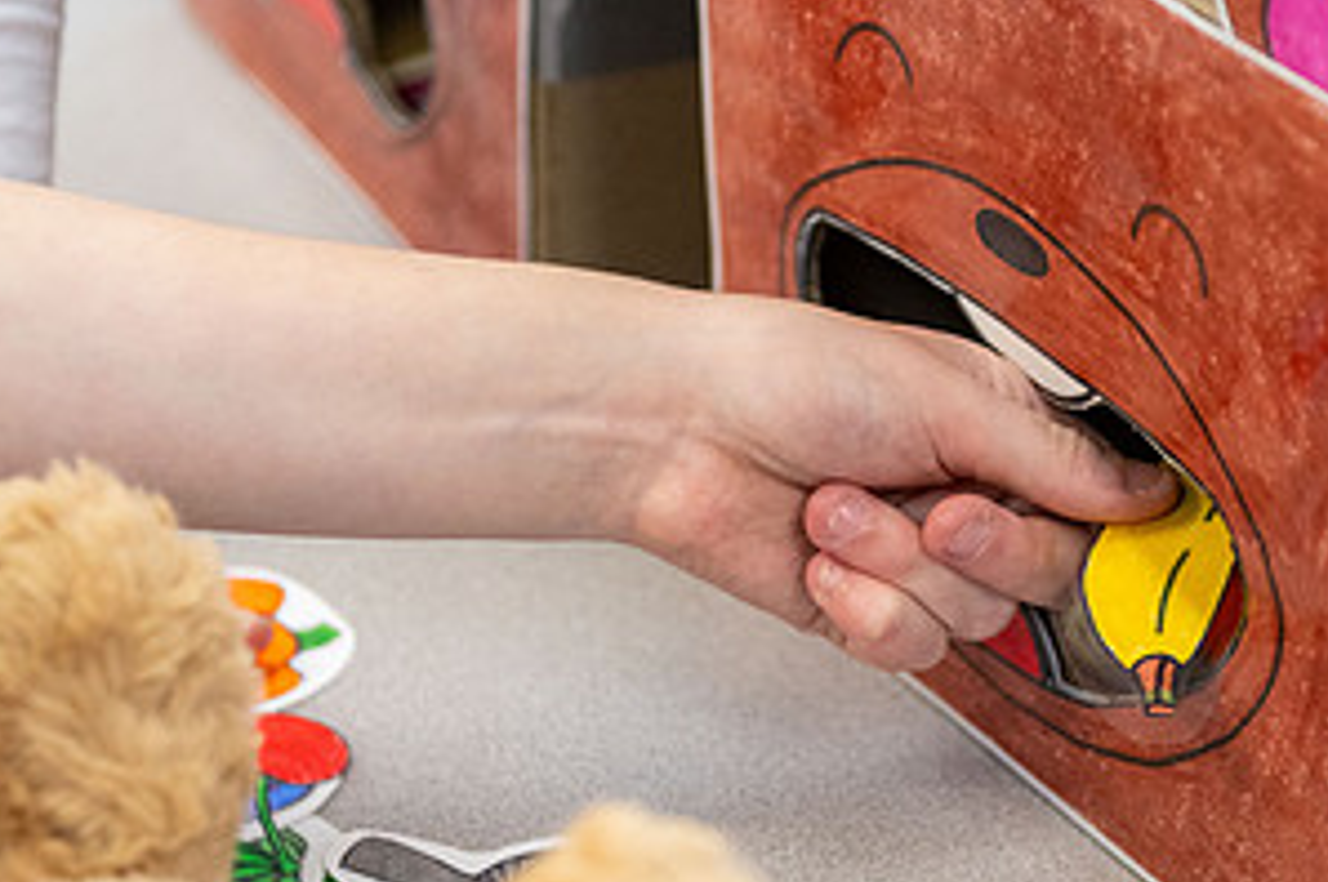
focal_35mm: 117
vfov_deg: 11.7
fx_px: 4311
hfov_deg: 17.5
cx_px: 793
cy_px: 466
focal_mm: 60
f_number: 2.8
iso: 2000
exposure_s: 1/320
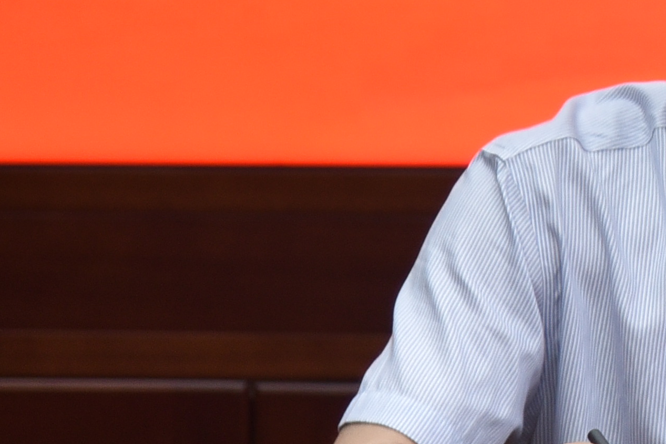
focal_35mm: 475
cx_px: 1217
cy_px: -190
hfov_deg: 4.3
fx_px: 8788
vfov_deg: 2.9
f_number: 4
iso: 800
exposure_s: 1/80
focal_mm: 100
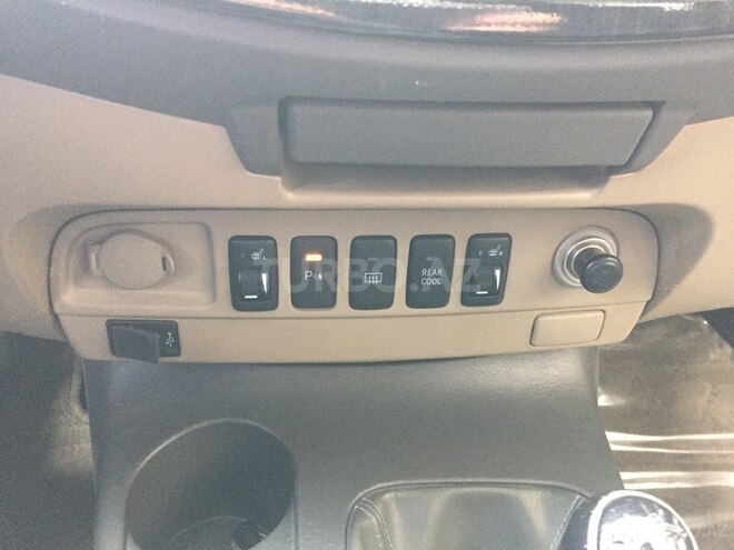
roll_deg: -1.7
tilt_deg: -30.8
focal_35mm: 29
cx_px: 367
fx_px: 615
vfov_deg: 48.2
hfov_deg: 61.7
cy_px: 275
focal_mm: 4.15
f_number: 2.2
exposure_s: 1/20
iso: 250
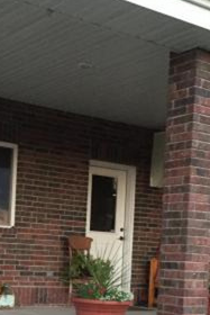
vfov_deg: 28.4
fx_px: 603
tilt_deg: -0.7
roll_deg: -2.9
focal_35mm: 69
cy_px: 266
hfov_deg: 19.5
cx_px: 30
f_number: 2.2
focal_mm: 4.15
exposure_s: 1/30
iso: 200
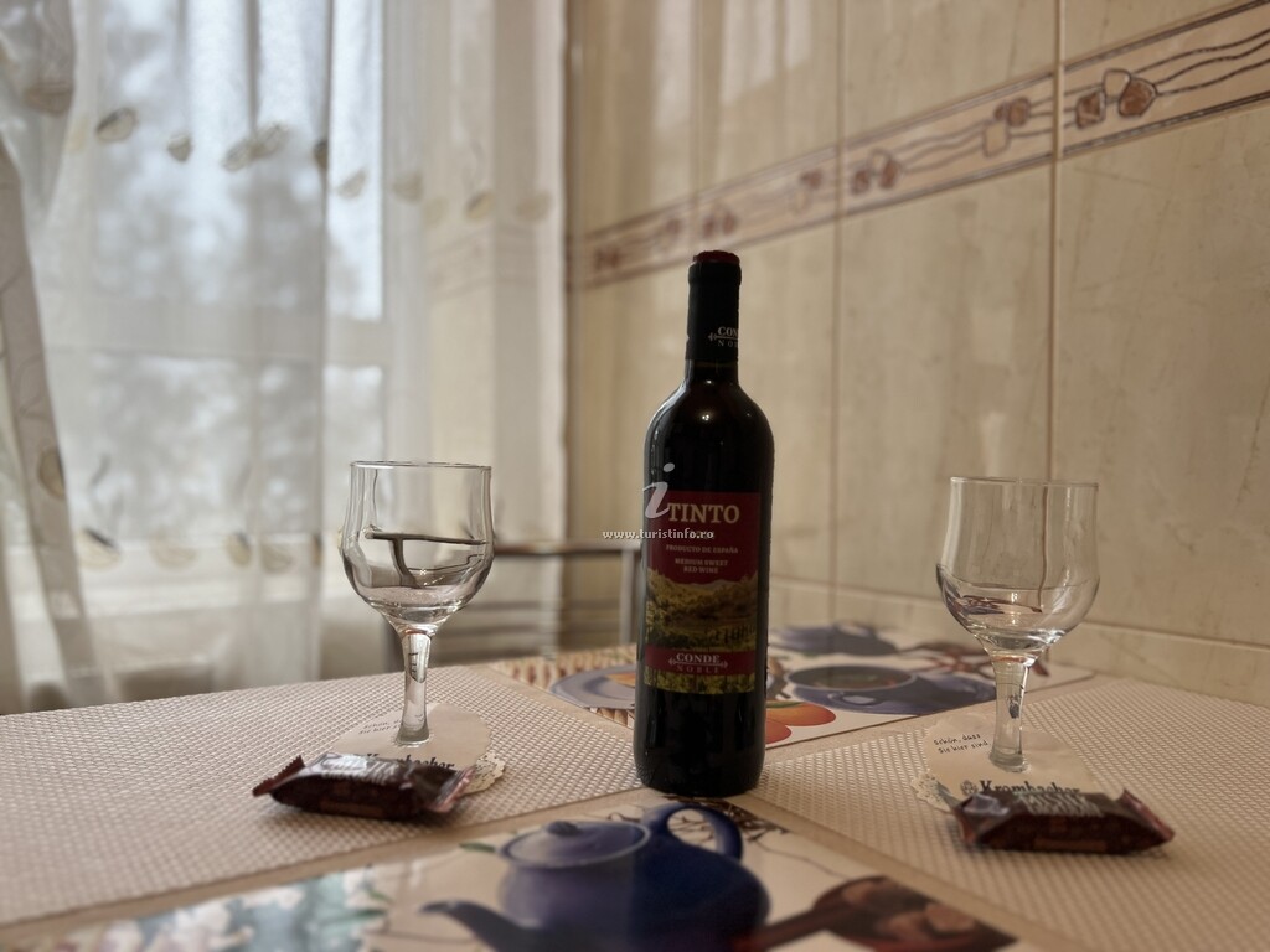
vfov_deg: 53.1
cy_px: 476
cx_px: 635
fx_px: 954
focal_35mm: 26
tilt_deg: -1.6
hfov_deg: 67.3
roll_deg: -0.4
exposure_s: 1/121
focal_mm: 5.7
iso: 64
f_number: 1.5
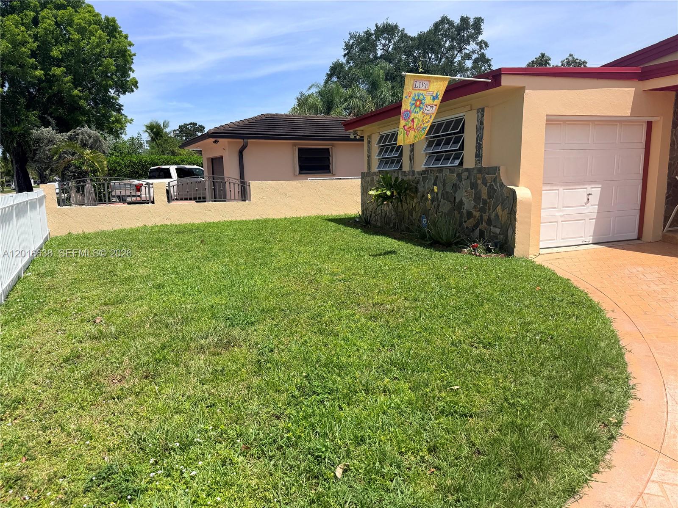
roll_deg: +2.4
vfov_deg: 56.8
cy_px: 254
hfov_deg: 71.6
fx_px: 470
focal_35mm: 24
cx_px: 339
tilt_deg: -9.2
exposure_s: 1/4673
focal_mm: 6.76
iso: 80
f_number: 1.78
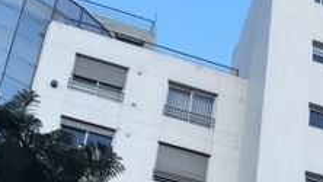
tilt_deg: +33.6
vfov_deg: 10.1
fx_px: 977
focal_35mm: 114
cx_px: 471
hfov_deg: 17.1
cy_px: 316
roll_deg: +3.1
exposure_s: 1/216
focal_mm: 4.15
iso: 25
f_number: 2.2
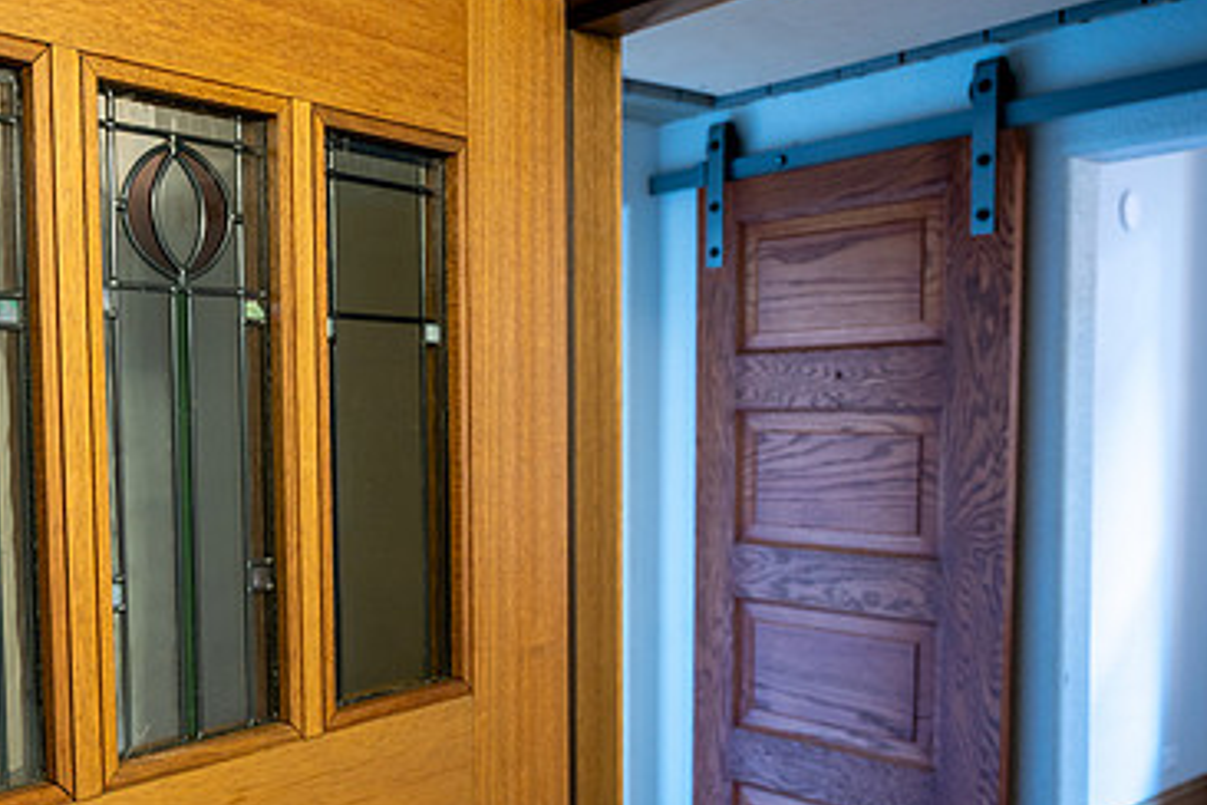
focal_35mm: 38
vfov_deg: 34.8
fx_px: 1274
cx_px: 320
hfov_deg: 48.9
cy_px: 508
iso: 500
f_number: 5
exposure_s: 1/15
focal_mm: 24
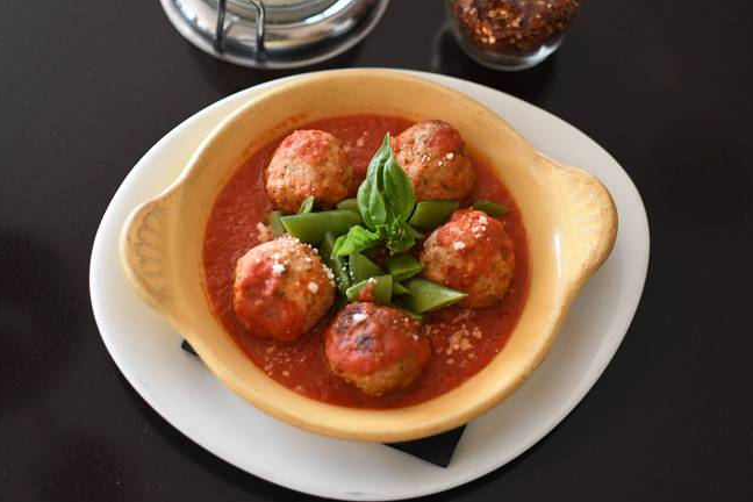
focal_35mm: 53
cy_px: 254
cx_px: 378
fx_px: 1108
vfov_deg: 25.5
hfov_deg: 37.5
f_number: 1.8
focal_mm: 35
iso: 2000
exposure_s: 1/500
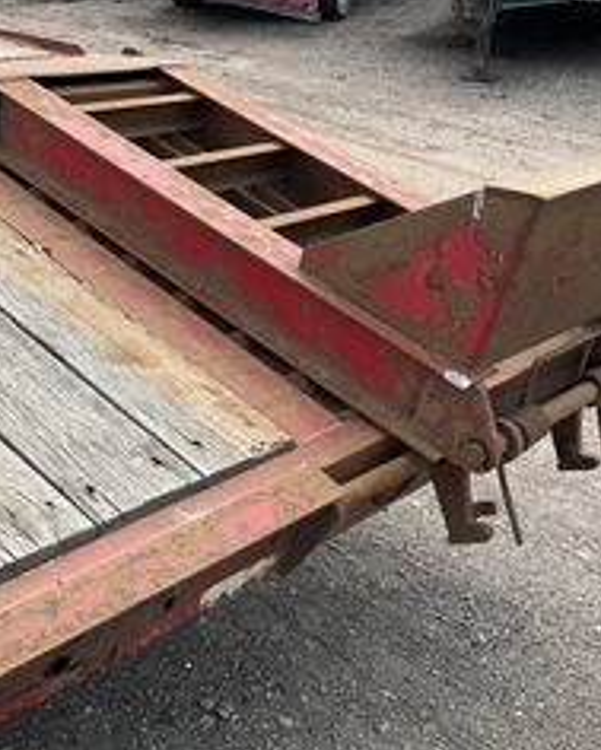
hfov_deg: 31.5
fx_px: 1067
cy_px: 423
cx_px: 273
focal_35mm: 48
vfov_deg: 38.7
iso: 25
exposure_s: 1/599
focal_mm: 3
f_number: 1.8
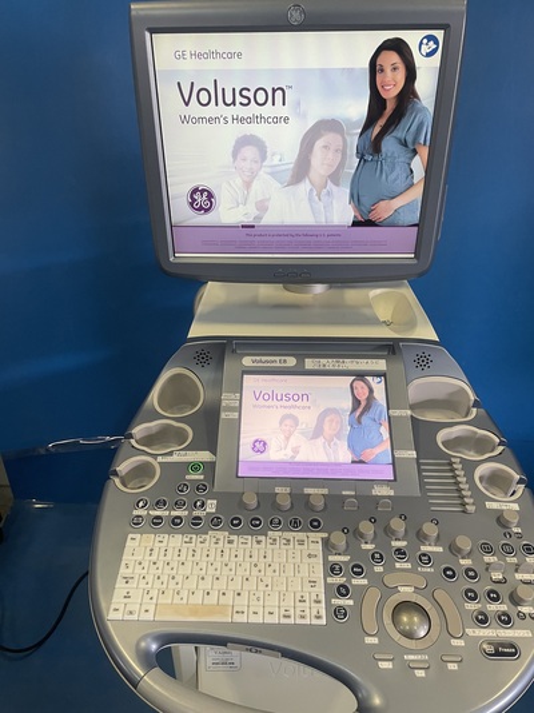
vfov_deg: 67.3
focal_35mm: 26
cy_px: 356
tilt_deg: -27.7
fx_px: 535
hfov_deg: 53.0
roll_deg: +0.4
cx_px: 267
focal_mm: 4.2
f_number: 1.6
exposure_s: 1/60
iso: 125
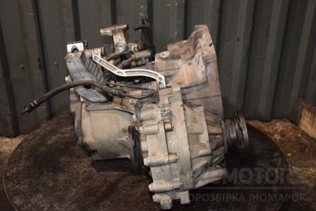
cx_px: 158
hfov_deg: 43.6
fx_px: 395
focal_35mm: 45
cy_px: 106
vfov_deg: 29.9
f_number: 5
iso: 800
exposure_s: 1/60
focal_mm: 30
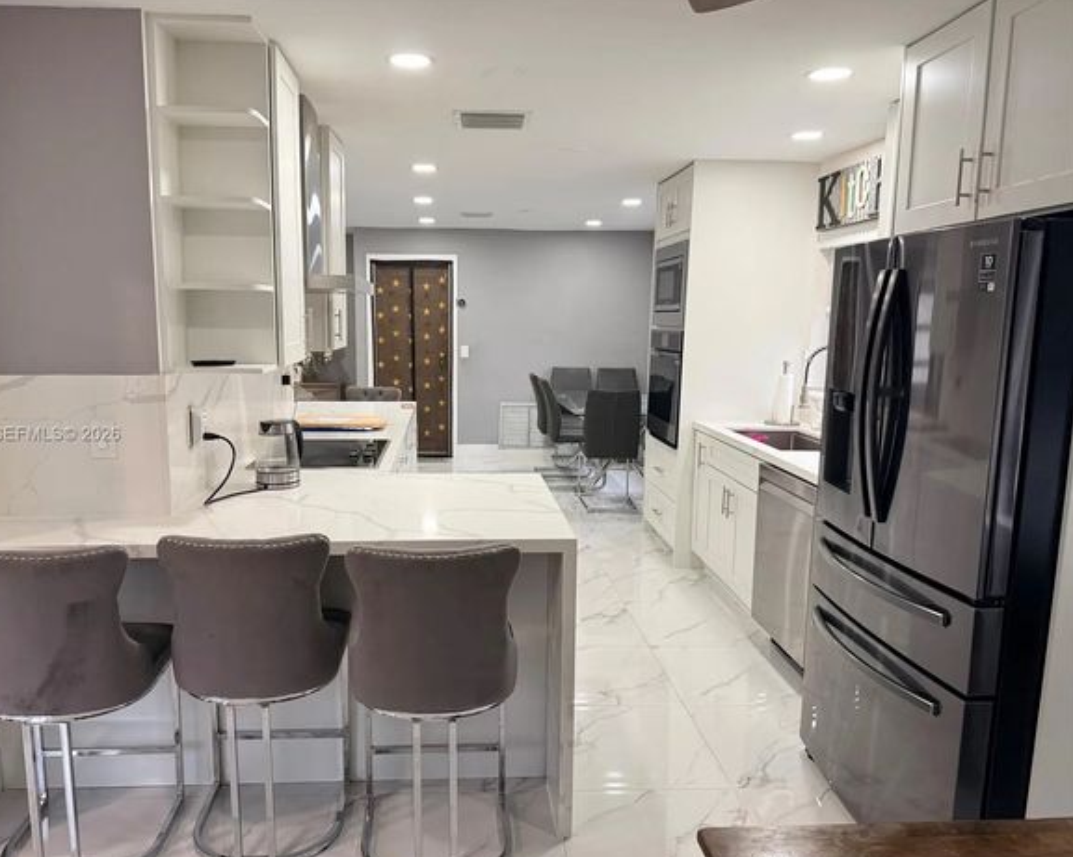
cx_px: 484
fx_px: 825
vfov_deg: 54.9
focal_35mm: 26
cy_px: 435
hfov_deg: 65.9
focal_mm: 6.76
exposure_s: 1/120
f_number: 1.78
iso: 160
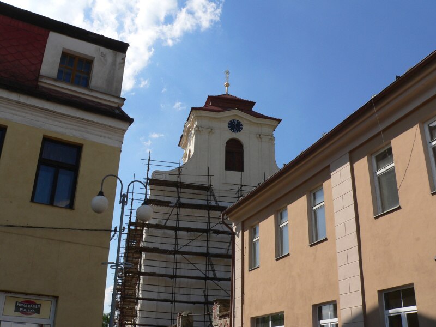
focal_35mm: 36
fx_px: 453
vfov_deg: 39.7
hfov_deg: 51.4
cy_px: 164
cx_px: 218
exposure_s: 1/500
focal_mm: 6
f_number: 5.2
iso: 80
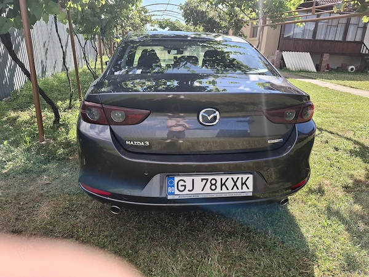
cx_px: 184
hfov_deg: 73.9
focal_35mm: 23
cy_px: 138
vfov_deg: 58.9
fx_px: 245
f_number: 1.8
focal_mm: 5.54
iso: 50
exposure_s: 1/825
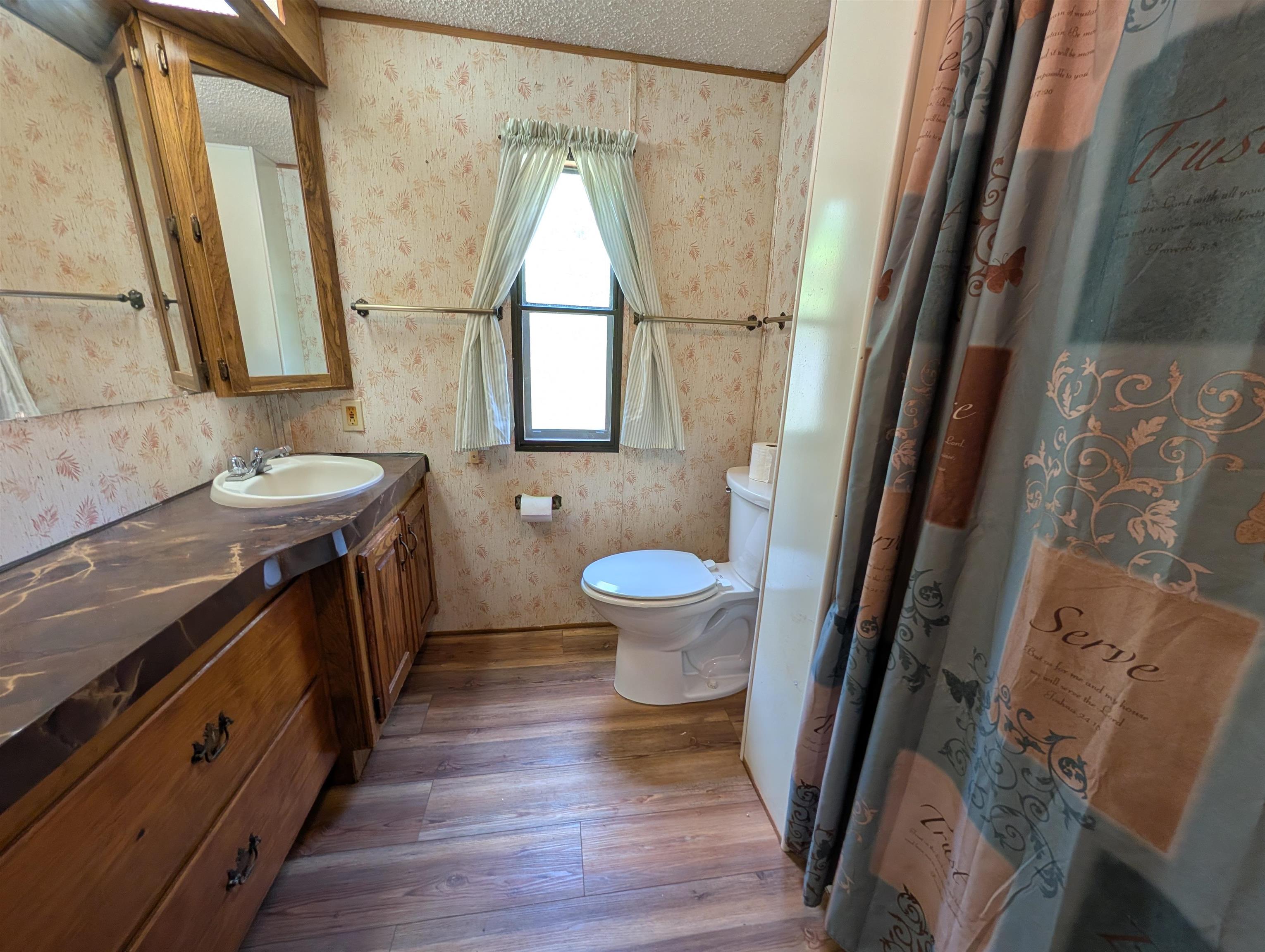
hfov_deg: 110.5
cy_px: 476
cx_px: 632
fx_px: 439
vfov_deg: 94.6
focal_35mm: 12
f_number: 1.7
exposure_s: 1/120
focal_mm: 2.02
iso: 181
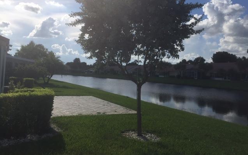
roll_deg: -2.1
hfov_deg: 61.2
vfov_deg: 40.5
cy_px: 64
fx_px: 210
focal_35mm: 31
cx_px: 125
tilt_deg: +3.3
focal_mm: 4.15
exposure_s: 1/4950
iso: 32
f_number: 2.2
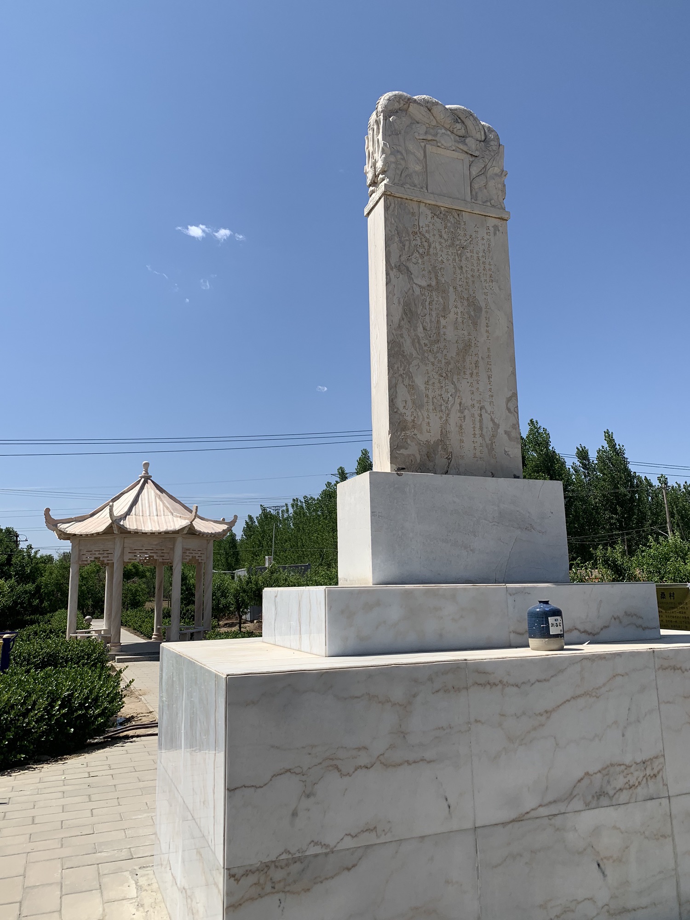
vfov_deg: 67.3
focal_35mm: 26
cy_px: 460
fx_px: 691
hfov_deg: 53.1
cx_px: 345
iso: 25
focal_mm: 4.25
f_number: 1.8
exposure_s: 1/3788
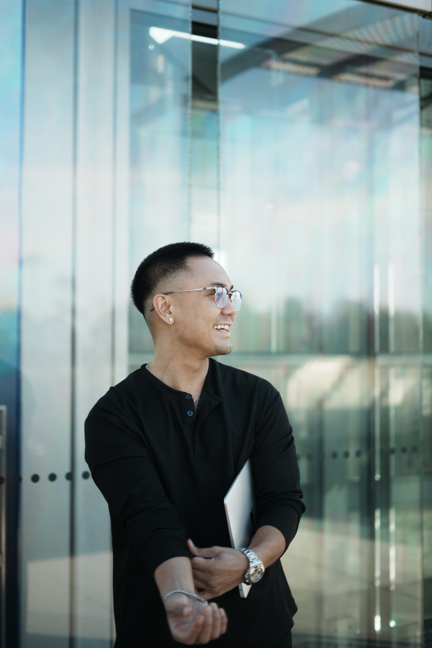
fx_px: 900
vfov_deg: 39.6
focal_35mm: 50
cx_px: 216
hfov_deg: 27.0
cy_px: 324
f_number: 1.8
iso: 125
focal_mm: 50
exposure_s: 1/125
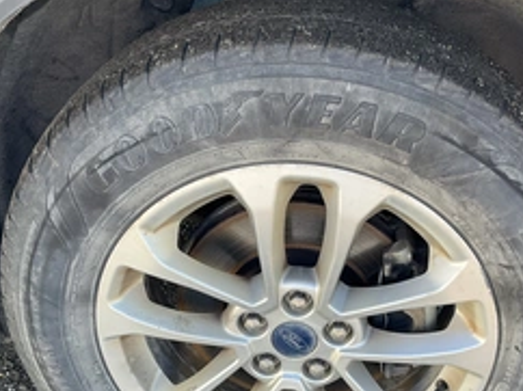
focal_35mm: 48
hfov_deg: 39.6
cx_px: 292
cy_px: 322
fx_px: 724
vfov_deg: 29.4
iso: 20
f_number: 1.8
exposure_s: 1/122
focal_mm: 3
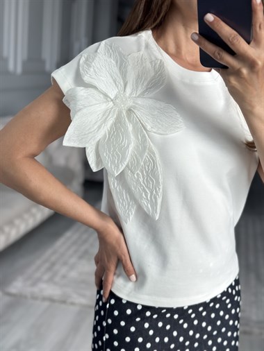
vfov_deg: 39.6
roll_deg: -2.2
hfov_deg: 30.3
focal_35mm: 48
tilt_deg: -30.2
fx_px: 488
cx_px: 132
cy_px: 176
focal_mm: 6.86
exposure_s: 1/337
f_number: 1.78
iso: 80
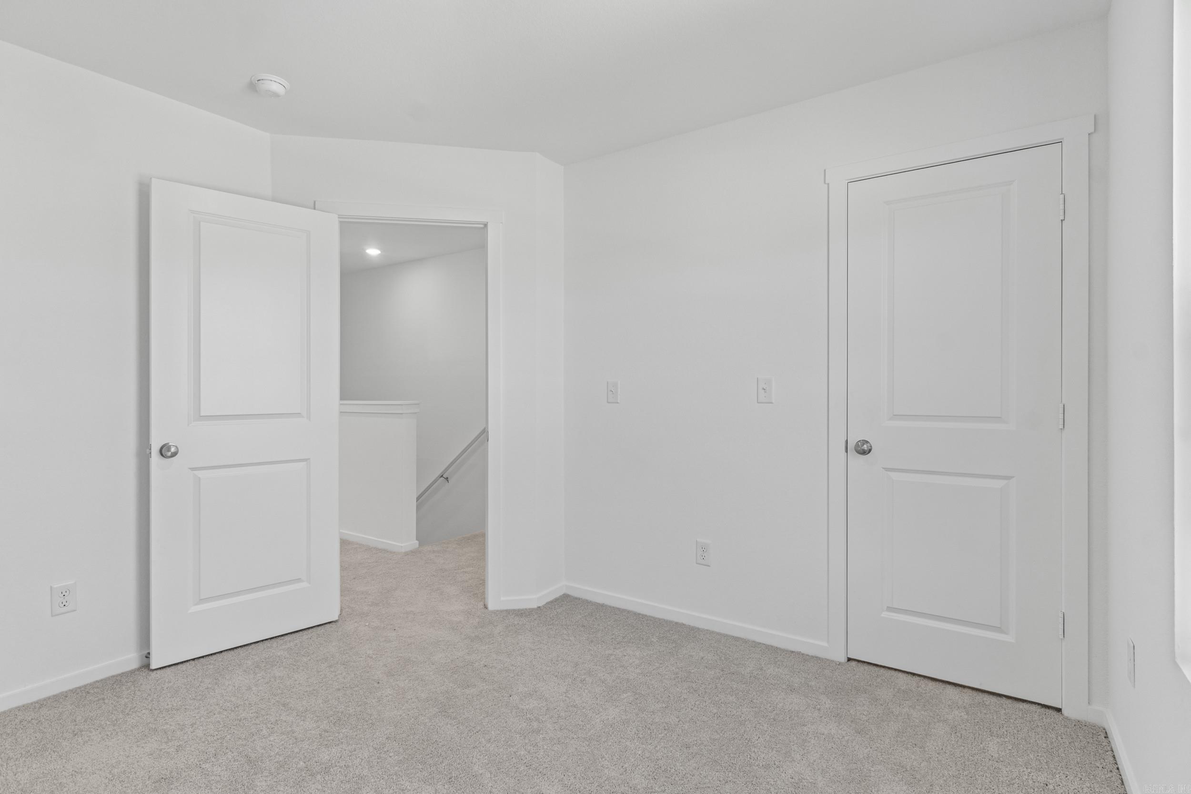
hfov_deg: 95.0
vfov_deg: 72.0
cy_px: 397
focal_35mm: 16
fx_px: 546
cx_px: 596
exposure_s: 1/8
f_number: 9
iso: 250
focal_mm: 11
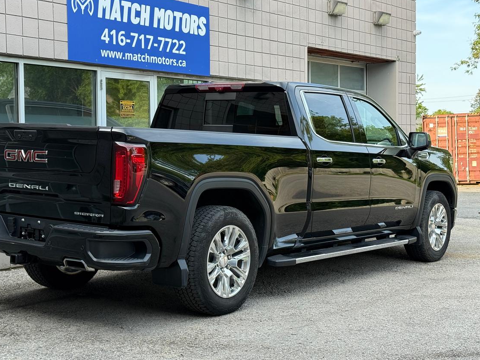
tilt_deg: -0.9
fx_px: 763
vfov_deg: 26.5
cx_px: 208
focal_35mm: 55
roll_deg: +0.8
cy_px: 161
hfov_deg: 34.9
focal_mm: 6.76
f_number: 1.78
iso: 100
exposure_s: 1/460
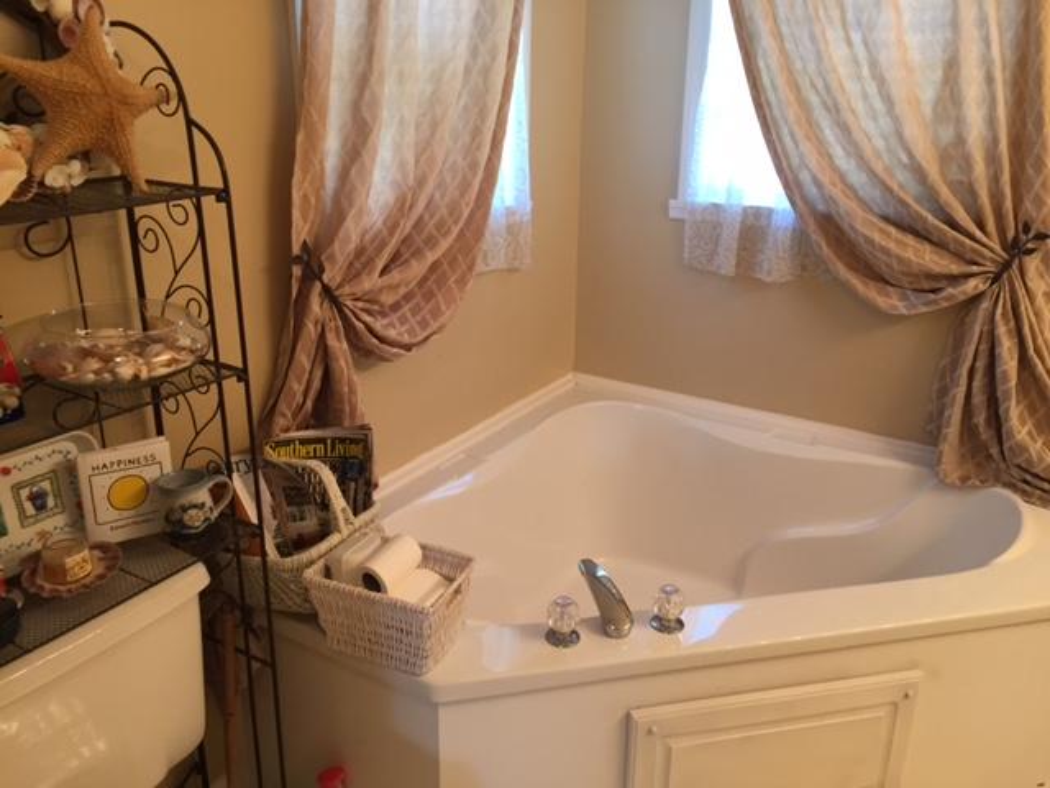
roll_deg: -1.2
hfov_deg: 61.7
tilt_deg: -20.9
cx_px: 525
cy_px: 394
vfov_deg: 48.2
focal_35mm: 29
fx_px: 880
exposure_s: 1/30
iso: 80
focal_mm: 4.15
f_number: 2.2
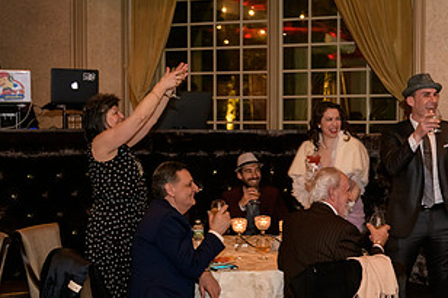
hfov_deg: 30.4
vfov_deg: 20.5
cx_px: 284
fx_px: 821
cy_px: 187
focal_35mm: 66
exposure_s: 1/100
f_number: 3.2
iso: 1600
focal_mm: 35
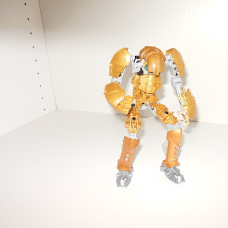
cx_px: 142
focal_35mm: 32
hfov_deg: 50.6
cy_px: 115
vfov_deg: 51.1
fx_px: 238
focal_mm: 4.5
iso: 125
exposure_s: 1/25
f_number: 3.2
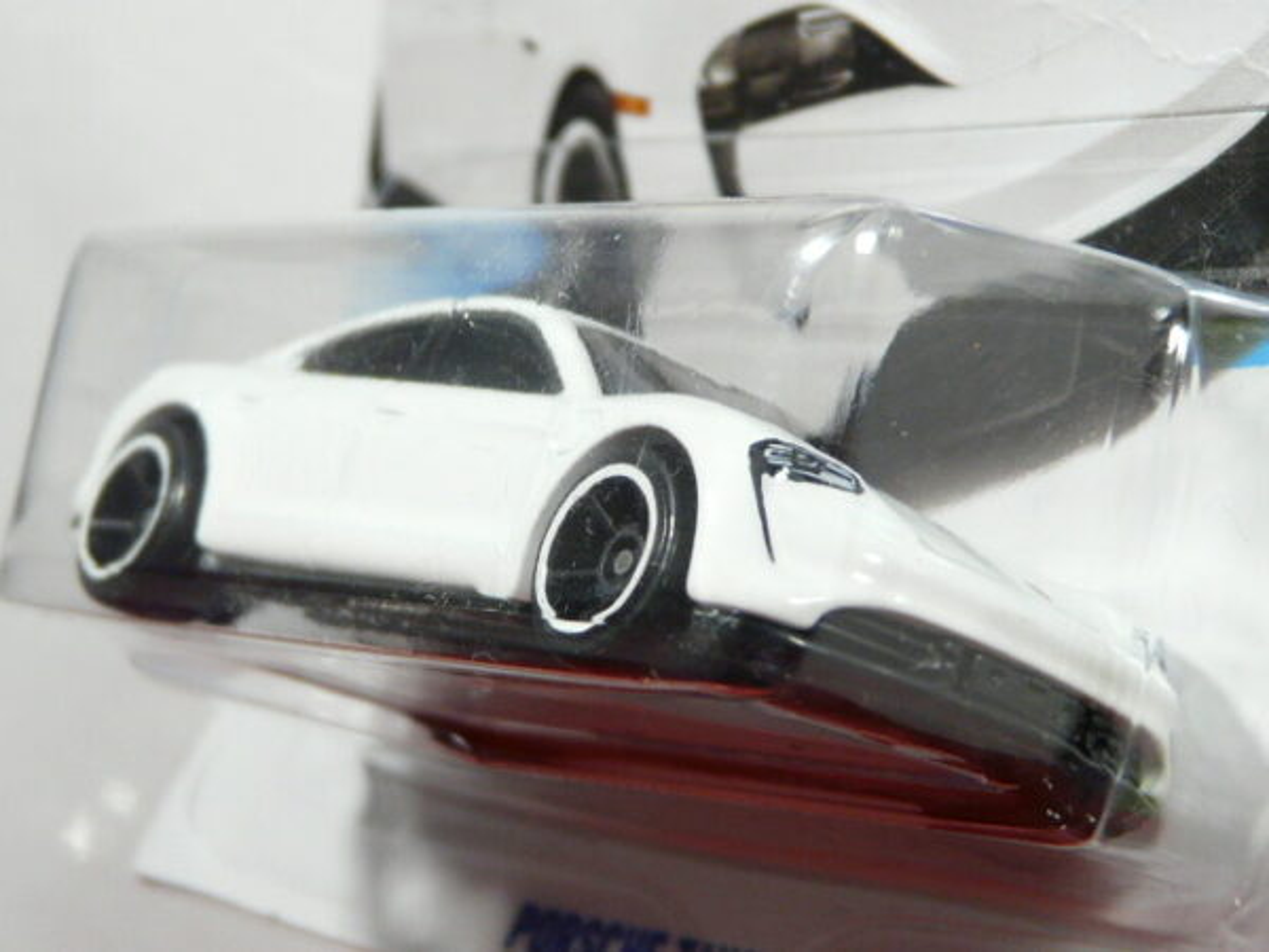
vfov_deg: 13.1
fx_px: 4143
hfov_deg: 17.4
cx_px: 634
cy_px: 476
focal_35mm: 113
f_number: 3.2
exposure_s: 1/50
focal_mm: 11.7
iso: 200
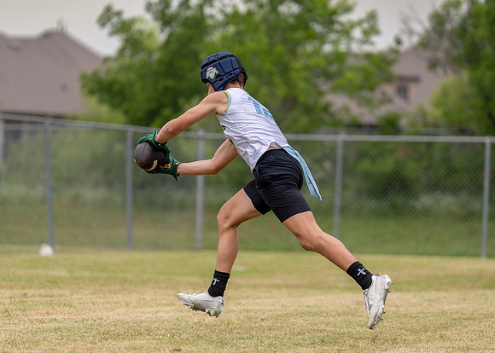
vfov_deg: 7.2
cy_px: 165
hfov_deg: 10.1
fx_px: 2808
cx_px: 249
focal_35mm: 200
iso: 200
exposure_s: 1/2500
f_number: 2.8
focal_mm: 154
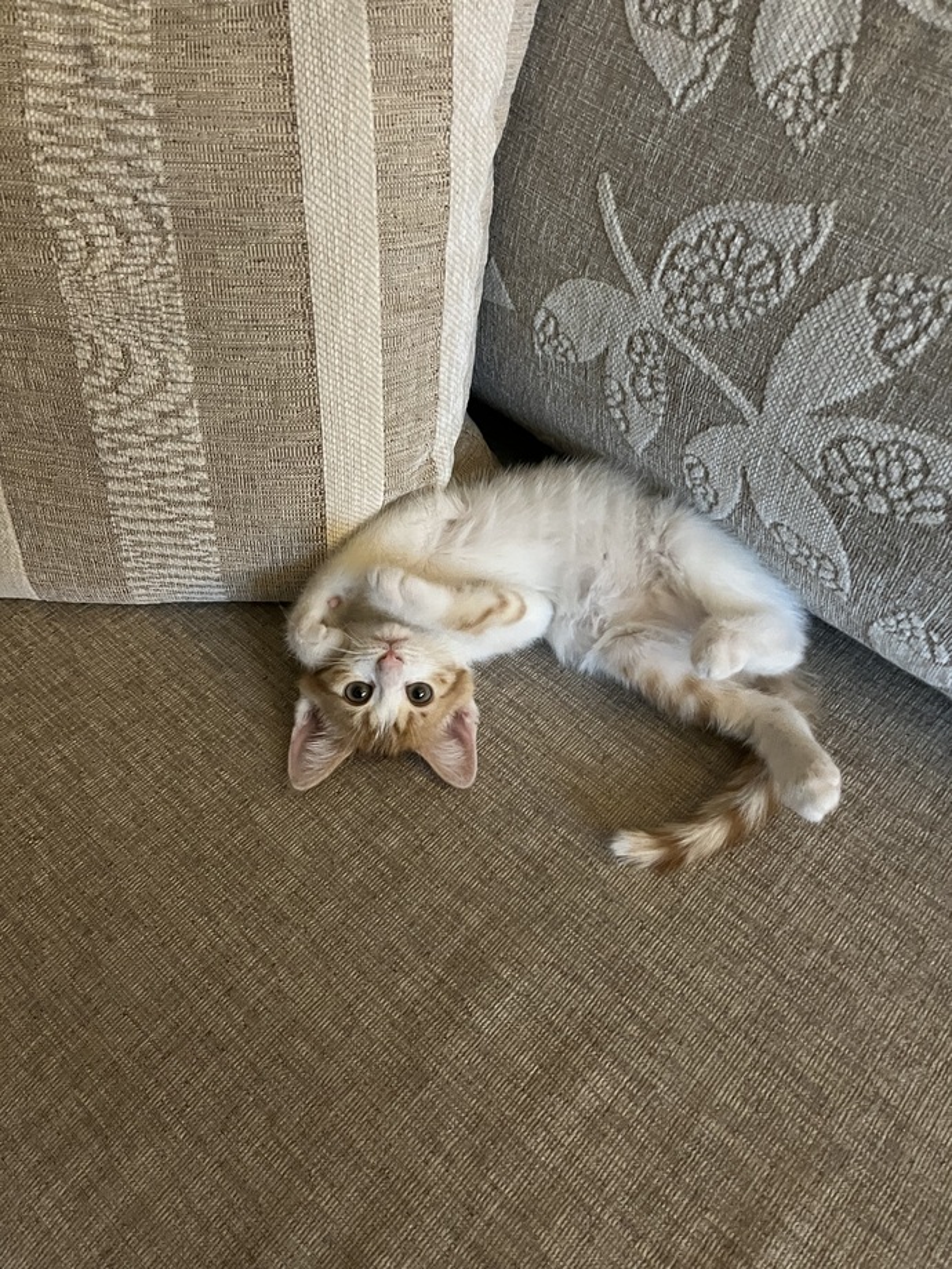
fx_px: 953
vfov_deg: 67.3
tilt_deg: -51.1
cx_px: 476
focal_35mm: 26
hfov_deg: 53.1
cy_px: 634
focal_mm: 5.1
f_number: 1.6
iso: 640
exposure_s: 1/37
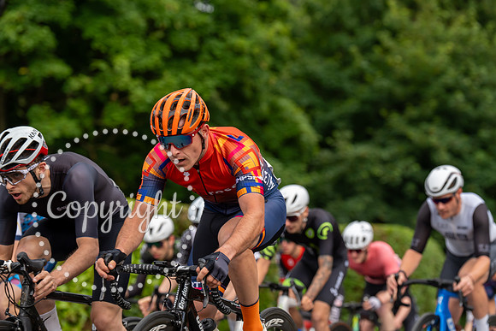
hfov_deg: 16.0
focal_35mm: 128
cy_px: 166
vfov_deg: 10.7
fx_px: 1764
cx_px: 248
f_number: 4
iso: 400
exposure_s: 1/800
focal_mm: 128
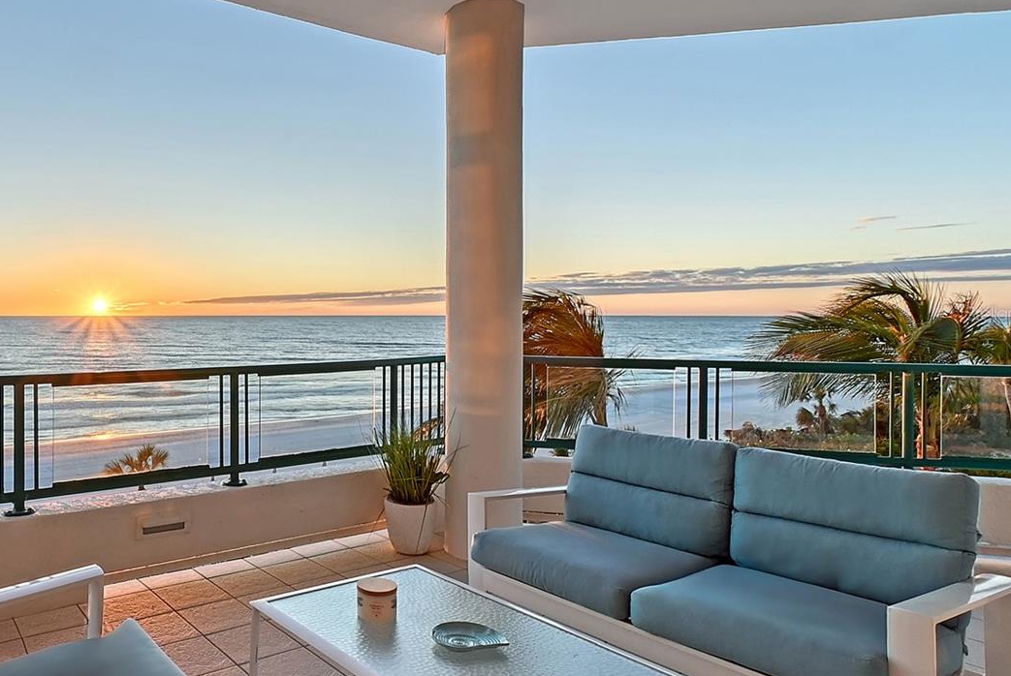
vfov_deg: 55.2
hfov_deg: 71.8
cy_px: 313
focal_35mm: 23
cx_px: 276
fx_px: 647
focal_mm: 10
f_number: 10
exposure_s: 1/800
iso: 800
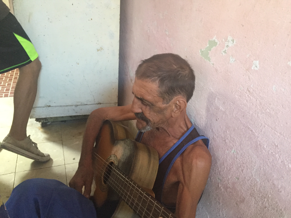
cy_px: 109
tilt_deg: -27.7
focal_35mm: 29
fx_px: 244
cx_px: 146
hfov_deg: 61.7
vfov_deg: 48.2
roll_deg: -4.9
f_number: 2.2
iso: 250
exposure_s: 1/20
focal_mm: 4.15
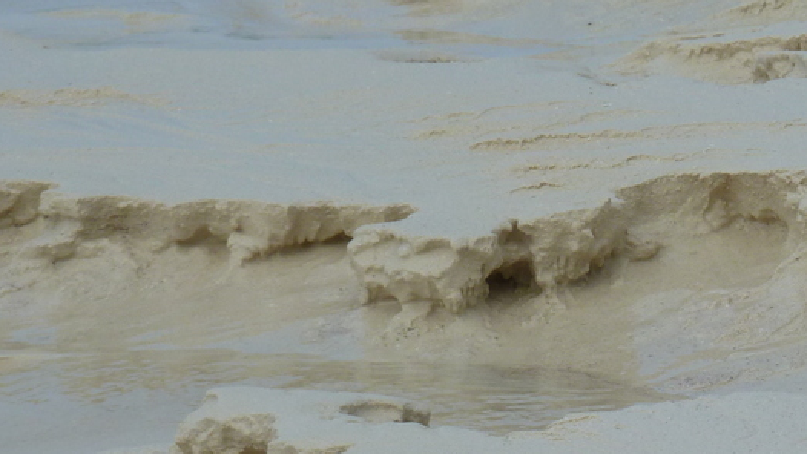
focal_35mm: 296
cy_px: 564
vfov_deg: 4.1
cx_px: 867
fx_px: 6335
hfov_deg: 7.3
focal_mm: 19.5
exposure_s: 1/500
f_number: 5.6
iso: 80
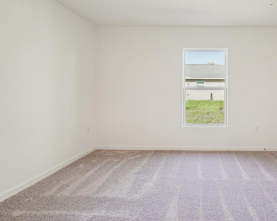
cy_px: 84
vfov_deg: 60.2
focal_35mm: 23
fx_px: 189
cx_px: 200
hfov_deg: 68.9
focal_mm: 16
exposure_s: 1/15
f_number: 8
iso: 400
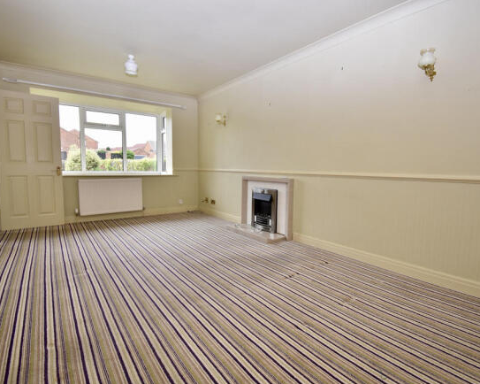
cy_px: 192
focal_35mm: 17
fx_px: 241
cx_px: 236
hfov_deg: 89.7
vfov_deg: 76.9
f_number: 5
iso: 200
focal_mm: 10
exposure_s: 1/100
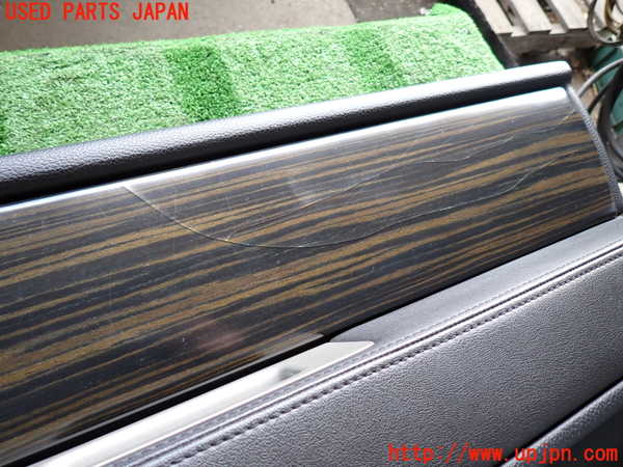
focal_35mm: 25
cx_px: 312
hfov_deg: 69.4
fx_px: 450
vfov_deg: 54.9
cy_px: 234
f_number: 2
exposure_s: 1/60
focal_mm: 4.5
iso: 100
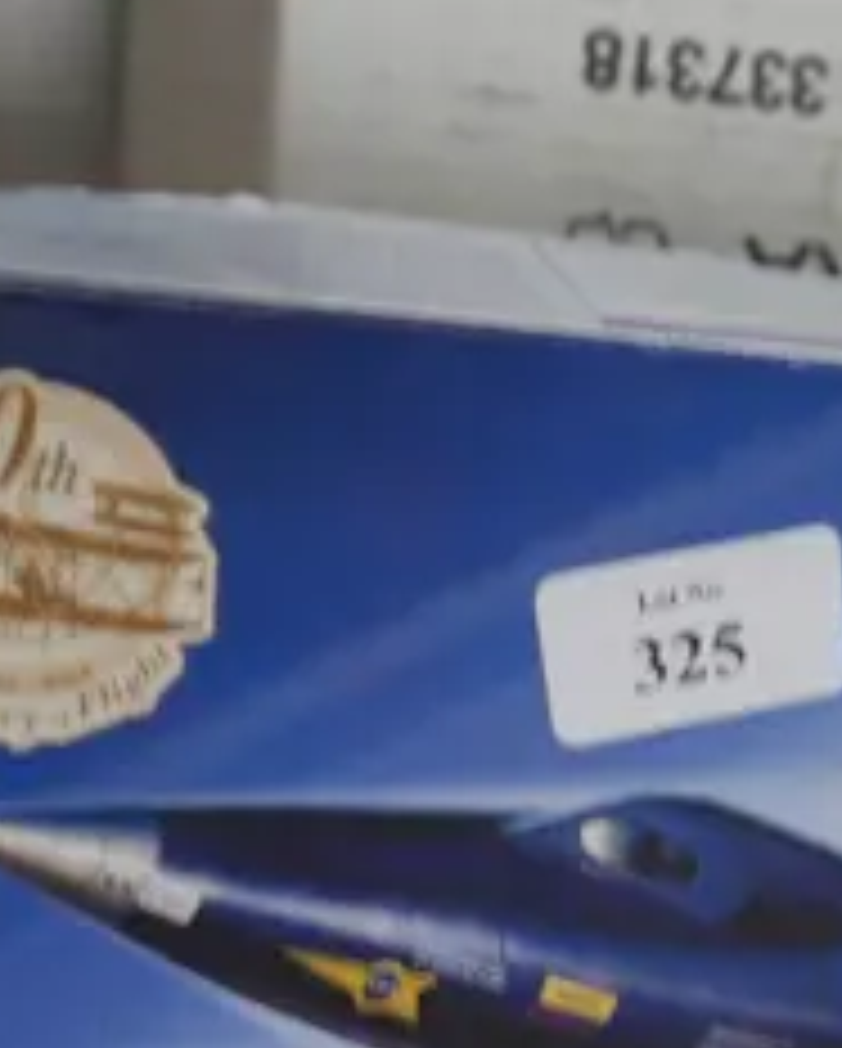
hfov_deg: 12.4
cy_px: 1325
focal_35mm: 120
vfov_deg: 15.3
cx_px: 1139
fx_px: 3731
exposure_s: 1/60
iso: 320
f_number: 3.5
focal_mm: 14
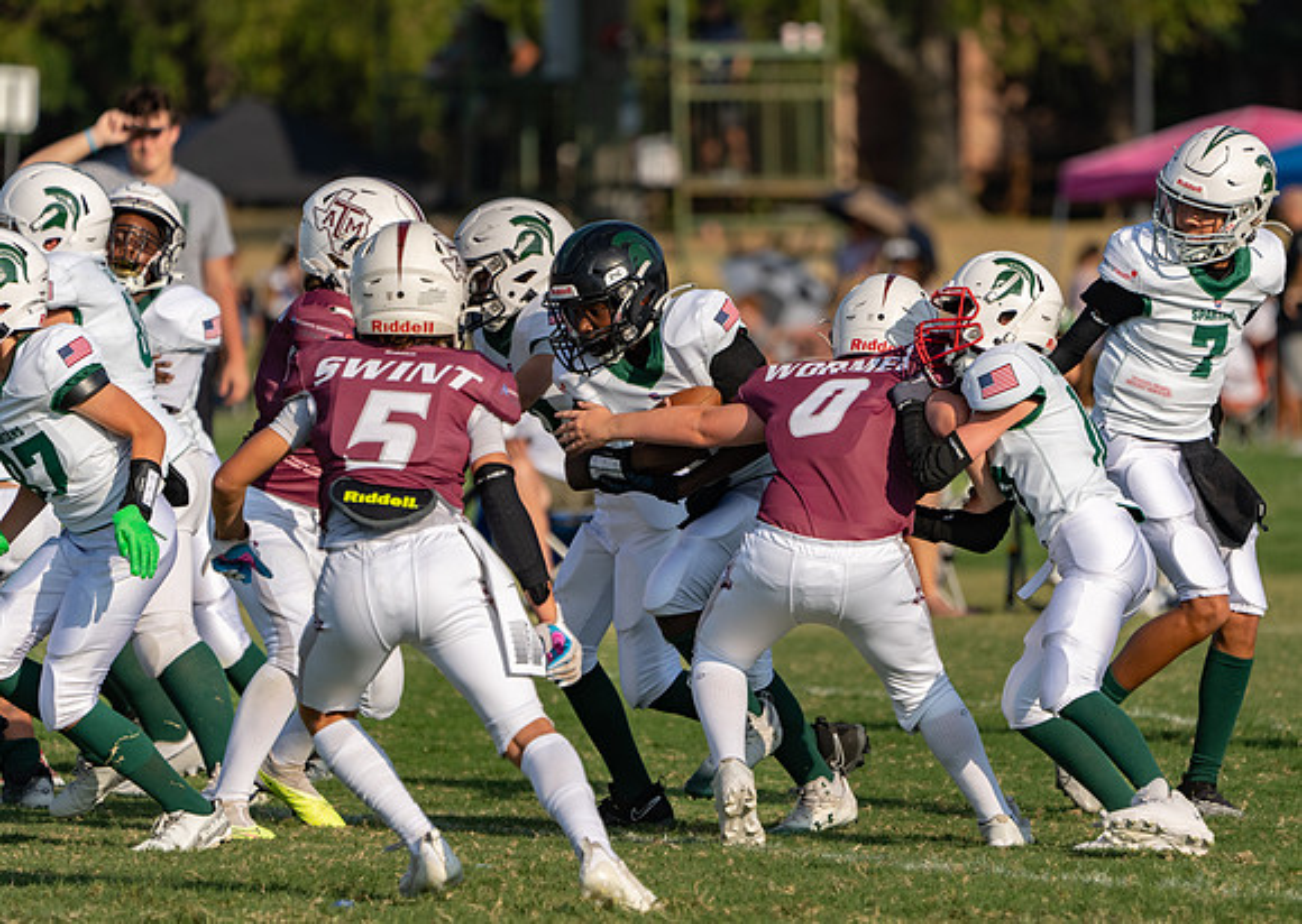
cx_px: 769
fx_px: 15244
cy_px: 512
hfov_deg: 4.9
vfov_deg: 3.5
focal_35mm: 413
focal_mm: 336
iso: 200
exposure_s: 1/1600
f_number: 5.6
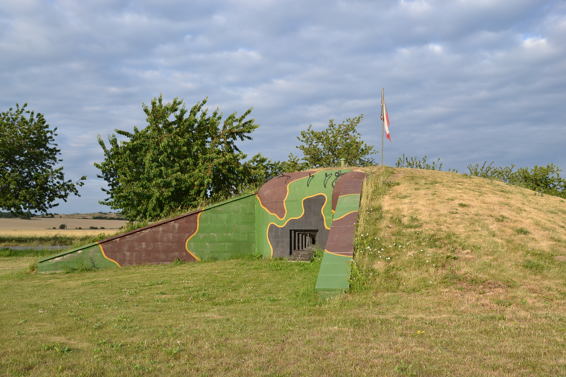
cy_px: 188
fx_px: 566
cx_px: 283
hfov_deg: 53.1
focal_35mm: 36
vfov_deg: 36.9
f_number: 6.3
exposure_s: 1/160
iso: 100
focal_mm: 24
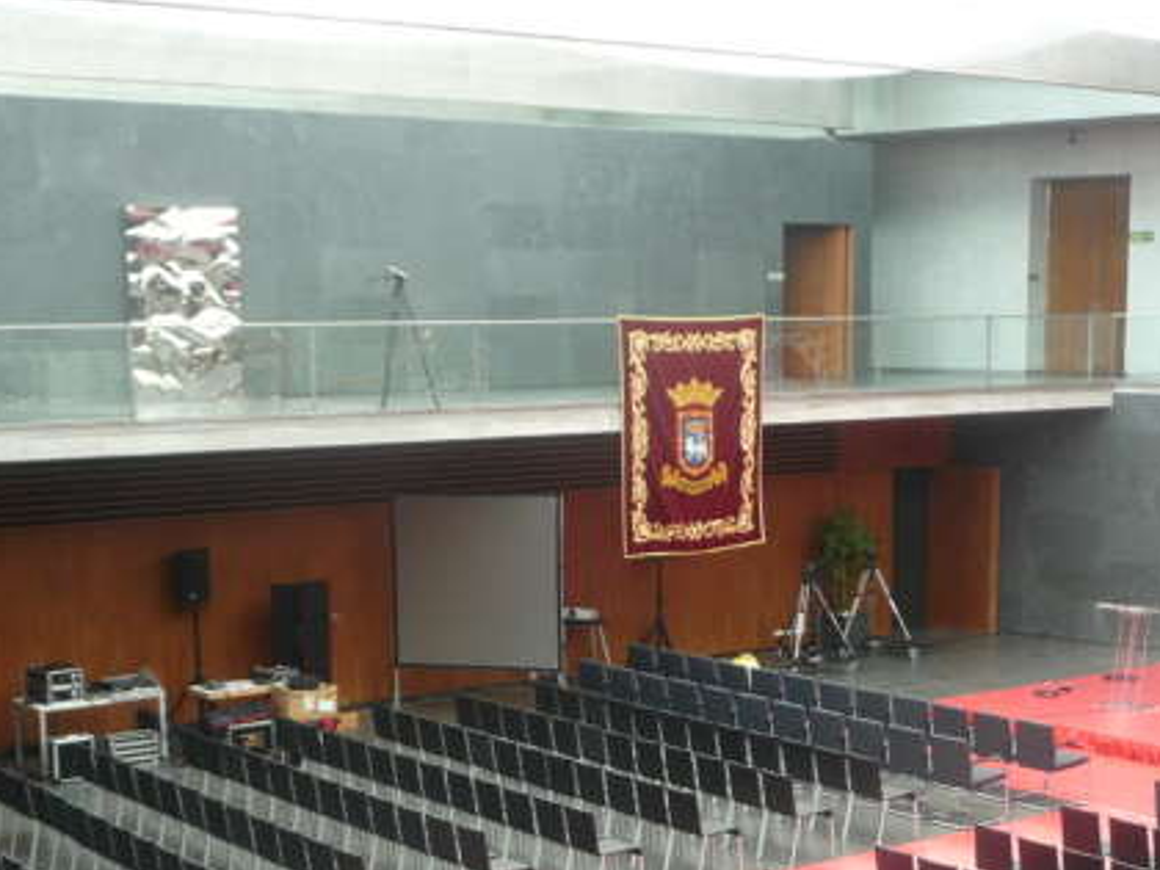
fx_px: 2011
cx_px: 608
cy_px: 706
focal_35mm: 60
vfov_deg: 24.0
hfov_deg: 32.2
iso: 100
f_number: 3.3
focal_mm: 4.7
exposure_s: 1/50
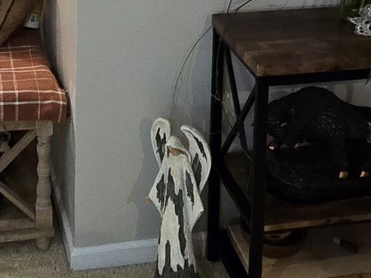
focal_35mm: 67
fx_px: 718
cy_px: -207
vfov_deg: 18.0
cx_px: 93
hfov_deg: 28.5
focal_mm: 2.2
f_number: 2.2
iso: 250
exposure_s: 1/60
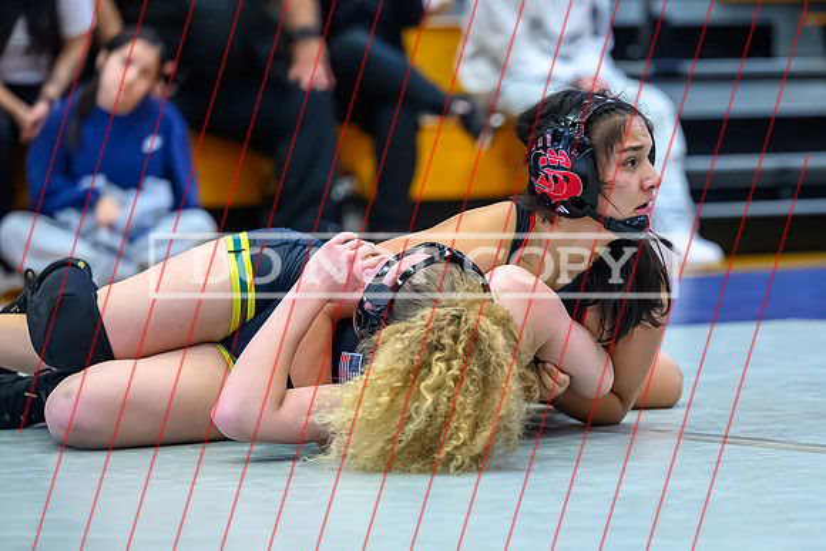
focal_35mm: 190
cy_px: 311
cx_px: 527
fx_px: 4351
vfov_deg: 7.2
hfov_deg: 10.8
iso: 8000
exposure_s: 1/500
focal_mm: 140
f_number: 2.8
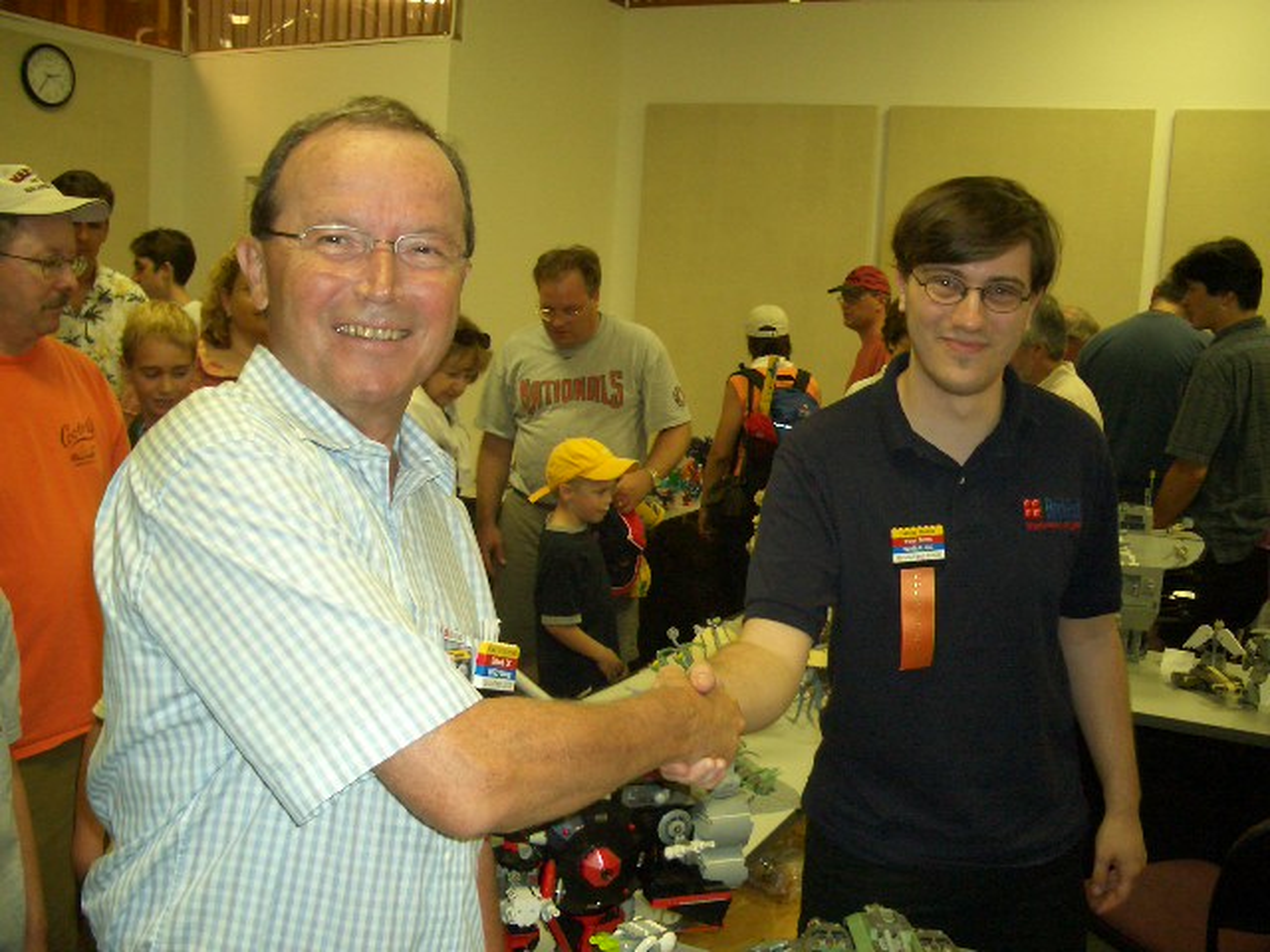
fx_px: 1284
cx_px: 635
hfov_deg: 52.6
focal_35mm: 35
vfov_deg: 40.7
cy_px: 476
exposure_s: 1/60
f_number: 2.6
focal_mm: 5.8
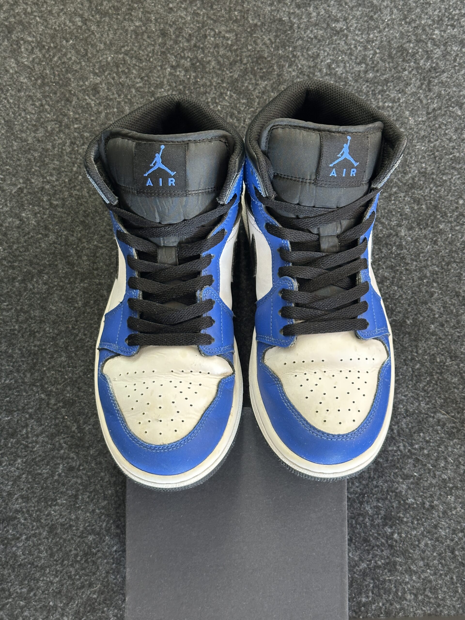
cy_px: 310
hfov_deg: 30.3
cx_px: 232
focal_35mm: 48
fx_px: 860
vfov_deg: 39.7
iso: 200
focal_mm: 6.86
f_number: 1.78
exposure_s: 1/33
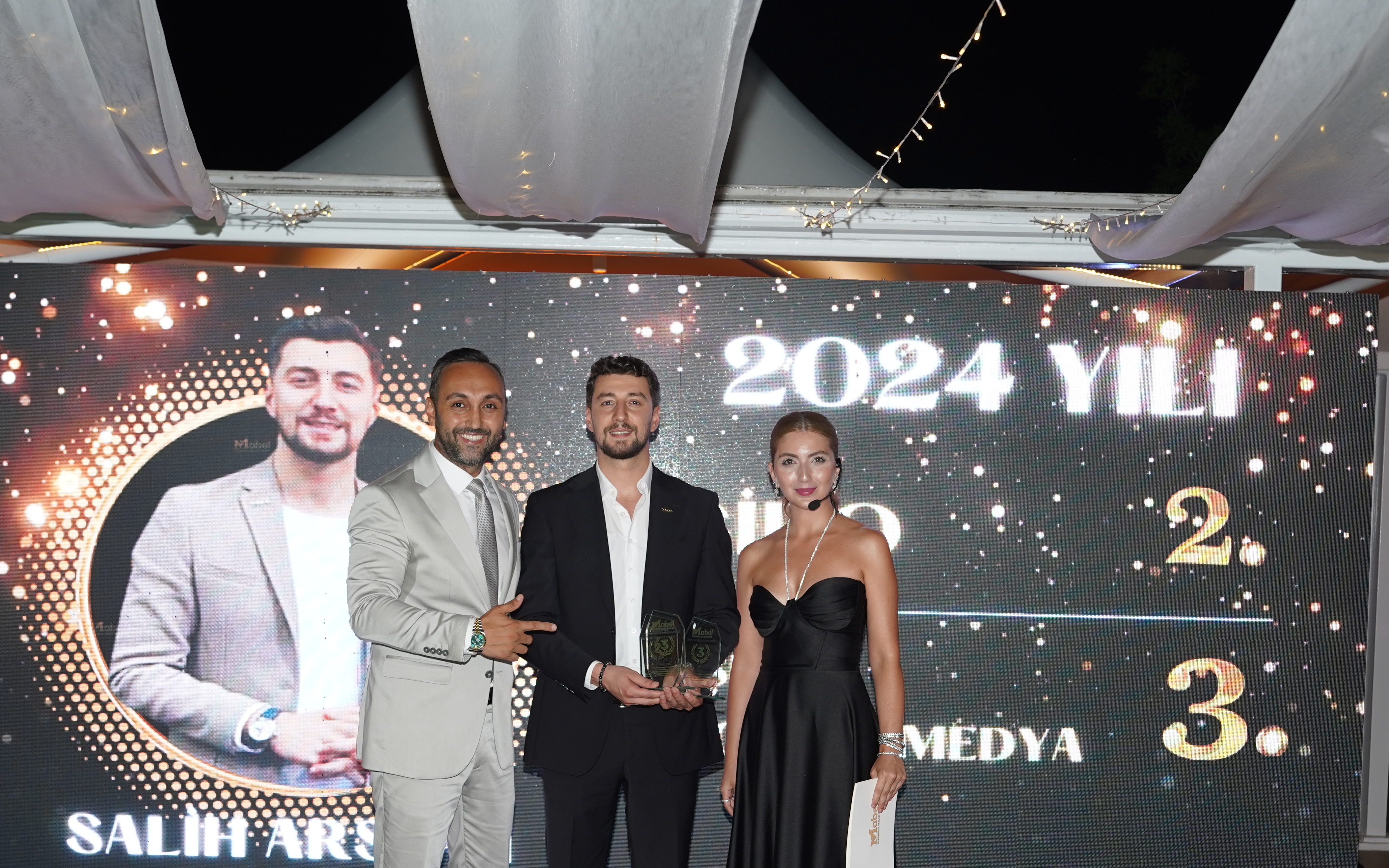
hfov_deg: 38.9
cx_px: 680
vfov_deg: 24.7
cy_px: 601
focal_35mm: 52
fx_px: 1968
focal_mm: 35
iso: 640
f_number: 4
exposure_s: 1/100
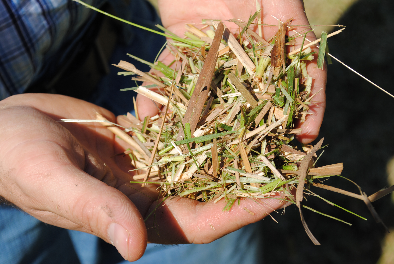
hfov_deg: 24.6
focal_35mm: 82
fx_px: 904
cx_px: 197
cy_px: 132
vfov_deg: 16.6
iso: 100
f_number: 9
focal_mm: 55
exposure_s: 1/320
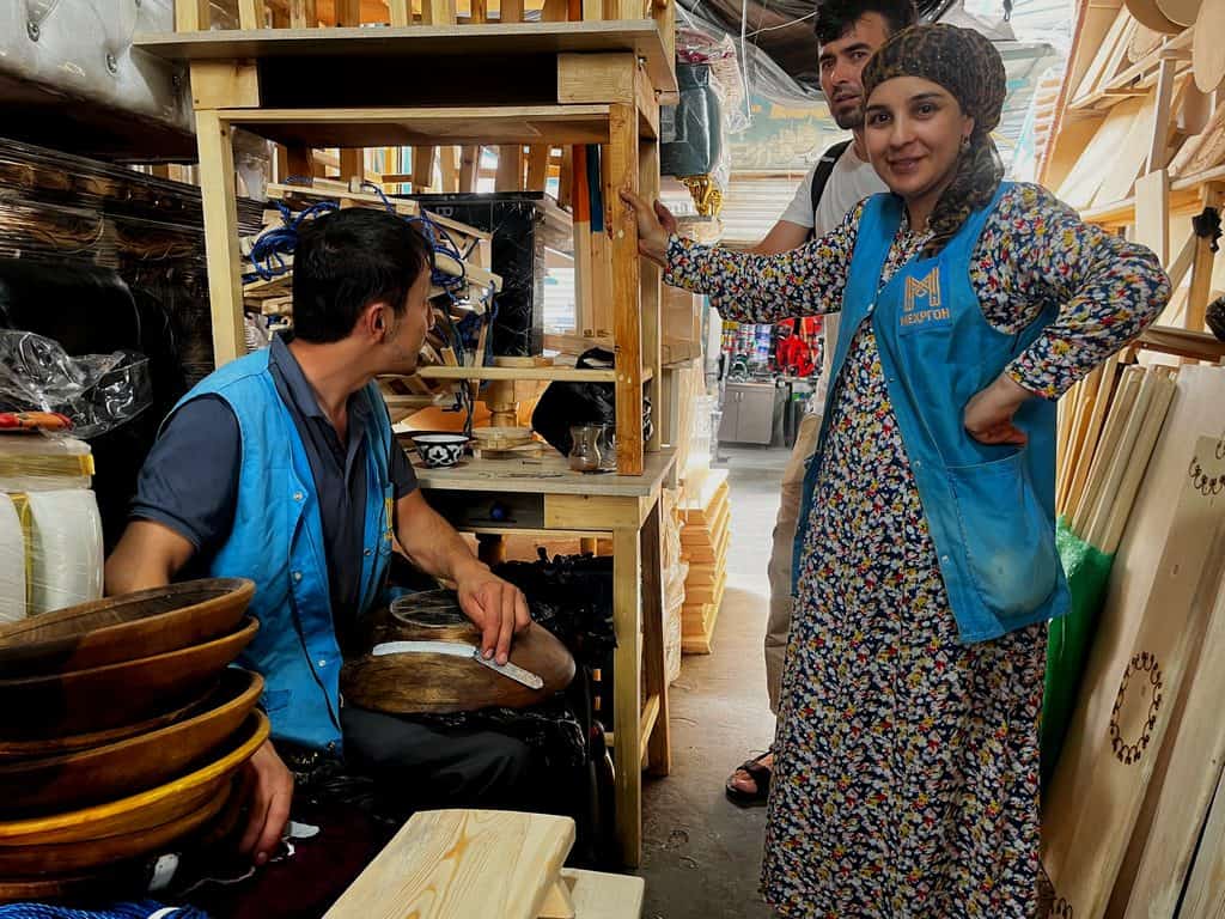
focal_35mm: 26
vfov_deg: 53.1
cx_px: 612
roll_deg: +0.7
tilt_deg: -7.4
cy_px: 460
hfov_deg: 67.3
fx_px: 920
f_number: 1.6
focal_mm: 5.1
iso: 160
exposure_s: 1/60
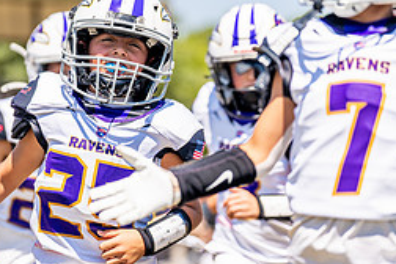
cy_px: 100
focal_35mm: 278
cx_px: 94
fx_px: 3058
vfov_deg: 4.9
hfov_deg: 7.4
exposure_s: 1/2500
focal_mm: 121
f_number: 2.8
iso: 125
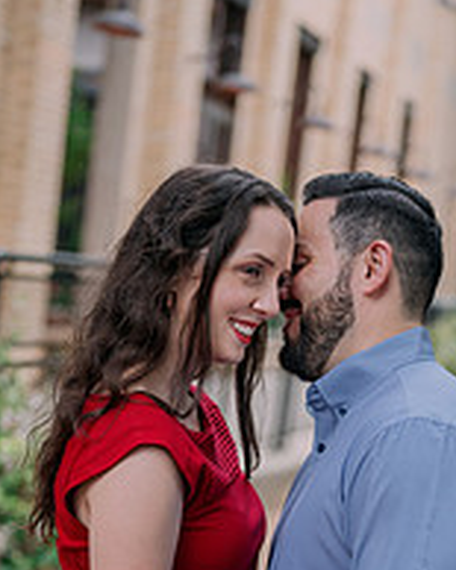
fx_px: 1840
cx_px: 287
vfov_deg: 17.1
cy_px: 608
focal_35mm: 109
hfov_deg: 14.1
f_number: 2
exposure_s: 1/200
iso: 320
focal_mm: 50
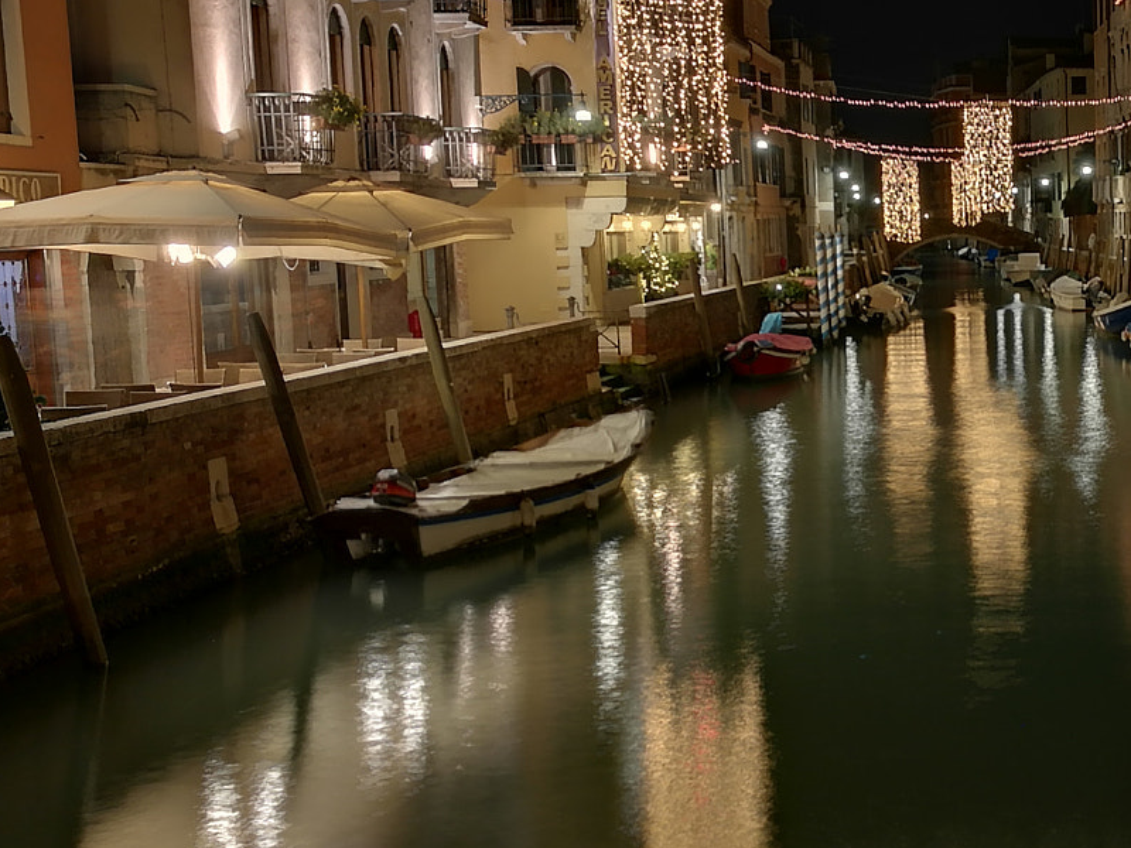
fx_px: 1764
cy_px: 404
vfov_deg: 27.0
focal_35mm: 54
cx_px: 1032
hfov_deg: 33.5
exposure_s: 14.4
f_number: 2.2
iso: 100
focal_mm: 4.5
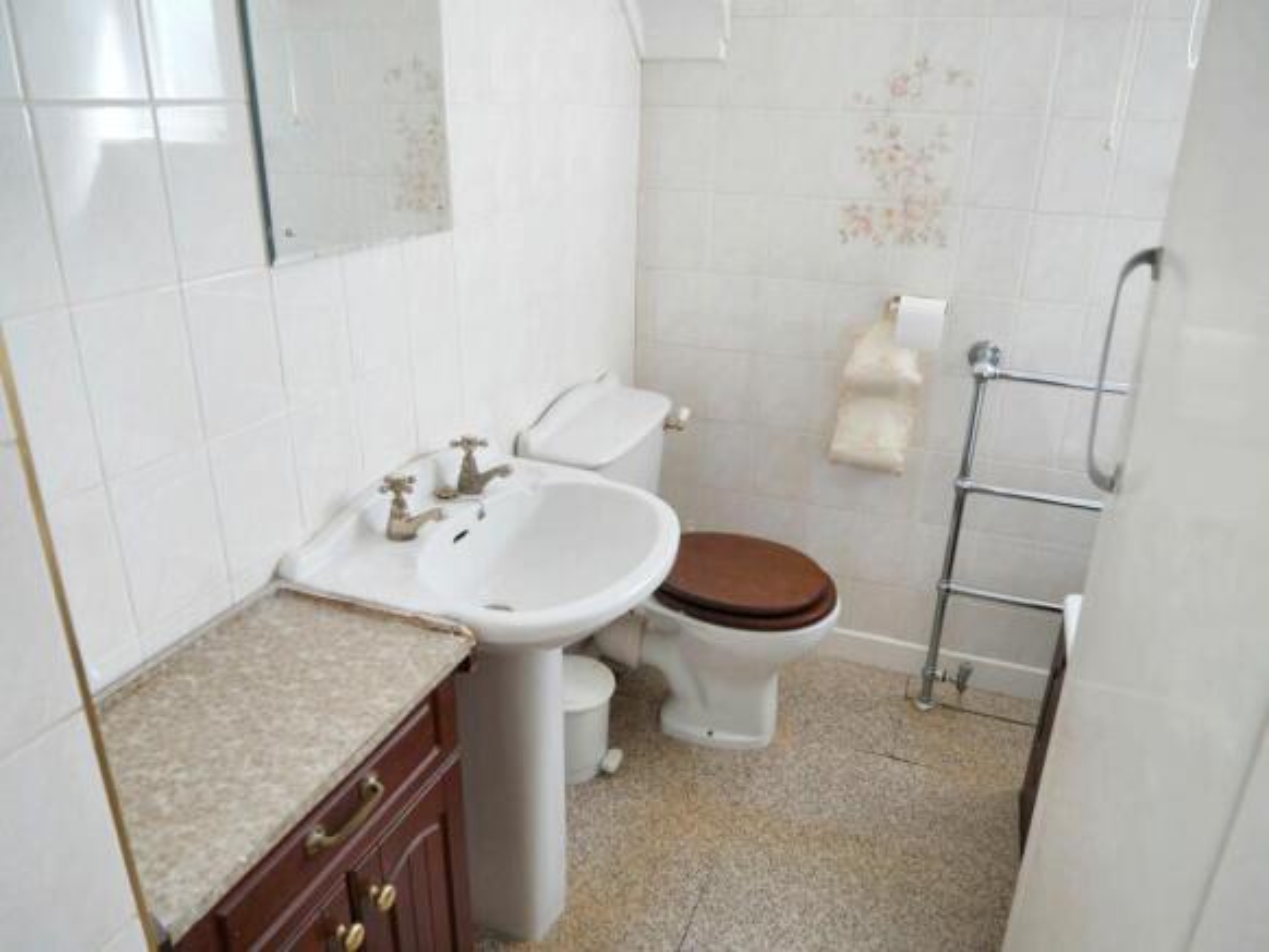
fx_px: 880
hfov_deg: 71.6
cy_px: 476
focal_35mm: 24
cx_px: 634
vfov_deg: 56.9
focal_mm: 12
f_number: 3.5
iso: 200
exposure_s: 1/80
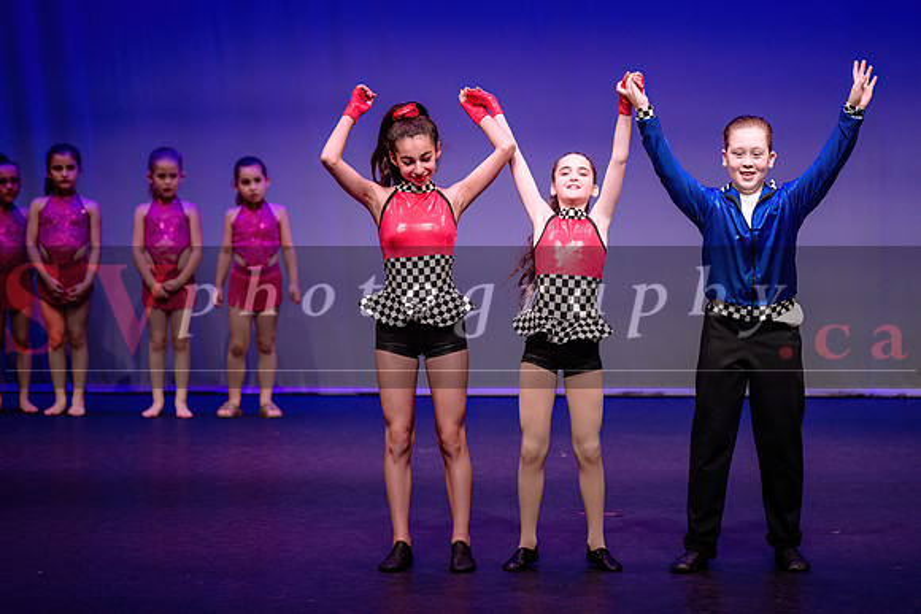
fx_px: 4852
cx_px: 559
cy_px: 243
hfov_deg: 10.8
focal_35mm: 190
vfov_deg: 7.2
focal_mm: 155
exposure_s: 1/640
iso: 1250
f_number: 2.8
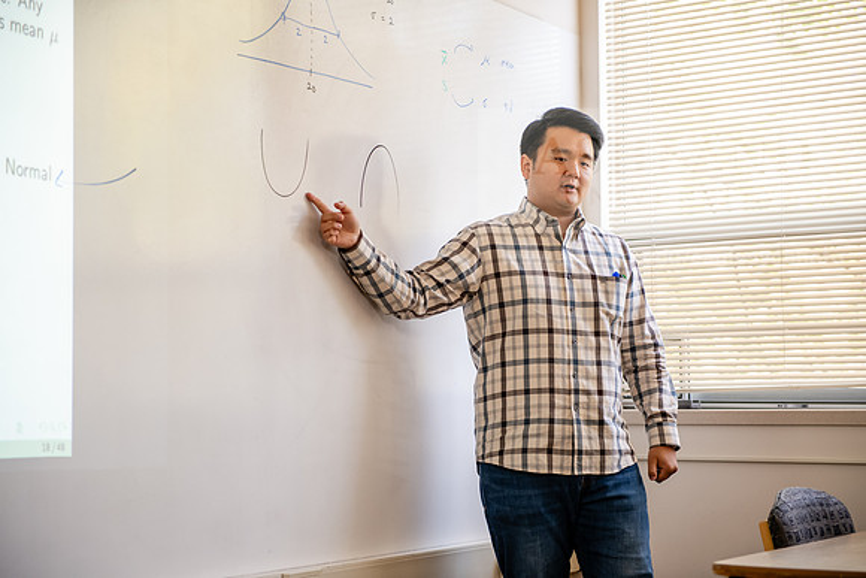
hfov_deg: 28.8
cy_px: 289
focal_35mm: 70
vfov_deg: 19.5
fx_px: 1684
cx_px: 433
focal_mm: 70
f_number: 3.2
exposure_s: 1/200
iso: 1250
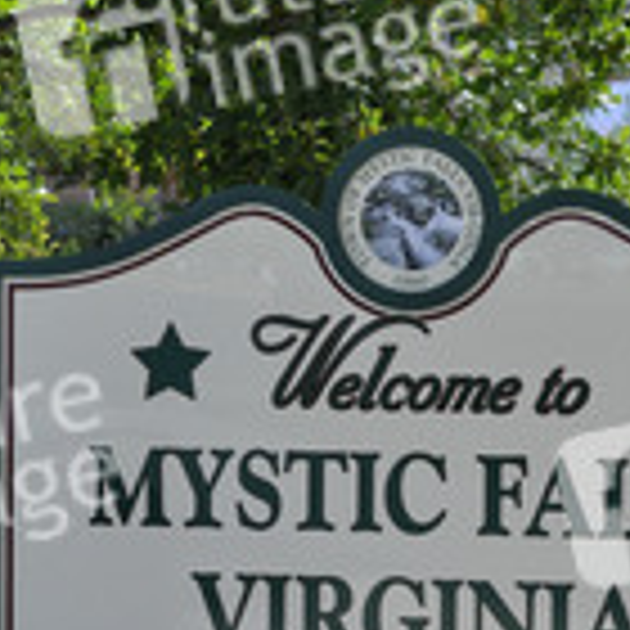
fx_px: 2244
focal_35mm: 109
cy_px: 256
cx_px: 380
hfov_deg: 16.0
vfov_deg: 16.0
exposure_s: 1/1600
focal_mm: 30
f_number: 6.3
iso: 1000
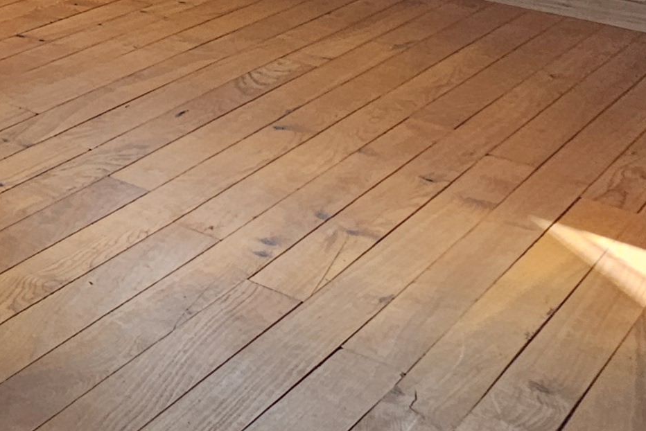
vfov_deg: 18.2
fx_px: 1041
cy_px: -358
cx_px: -667
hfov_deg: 18.9
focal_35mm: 58
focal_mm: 2.2
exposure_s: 1/198
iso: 50
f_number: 2.2
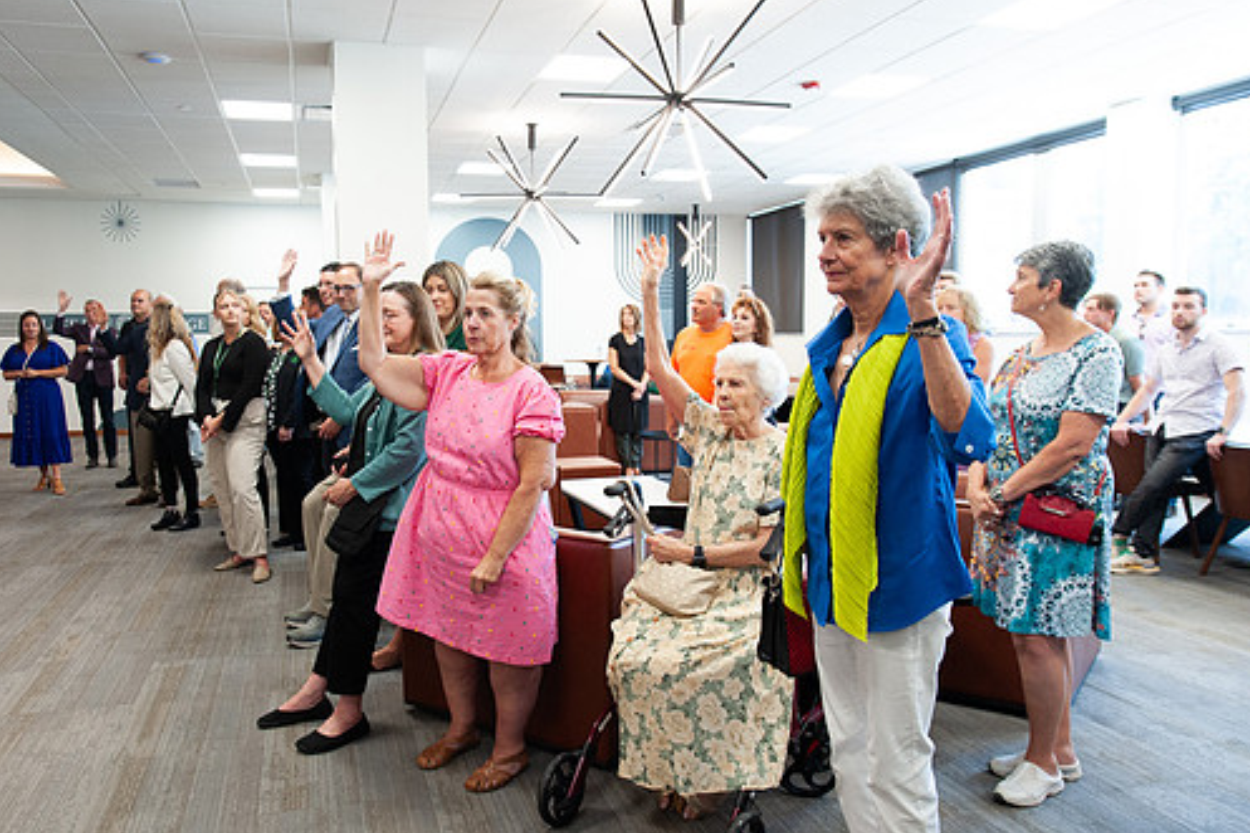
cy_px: 413
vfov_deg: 46.4
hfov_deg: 65.1
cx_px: 528
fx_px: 972
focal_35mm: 28
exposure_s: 1/160
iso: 1250
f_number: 3.2
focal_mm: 24
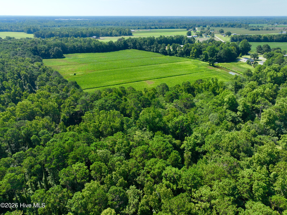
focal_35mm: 24
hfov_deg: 71.6
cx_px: 144
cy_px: 108
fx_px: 199
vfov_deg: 56.8
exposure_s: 1/1600
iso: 200
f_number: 2.8
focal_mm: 12.29
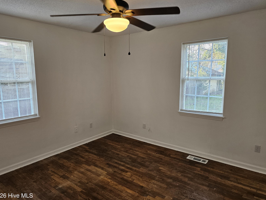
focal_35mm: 24
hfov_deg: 71.6
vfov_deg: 56.8
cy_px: 101
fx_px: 184
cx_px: 127
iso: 200
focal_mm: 6.3
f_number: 1.7
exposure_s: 1/120
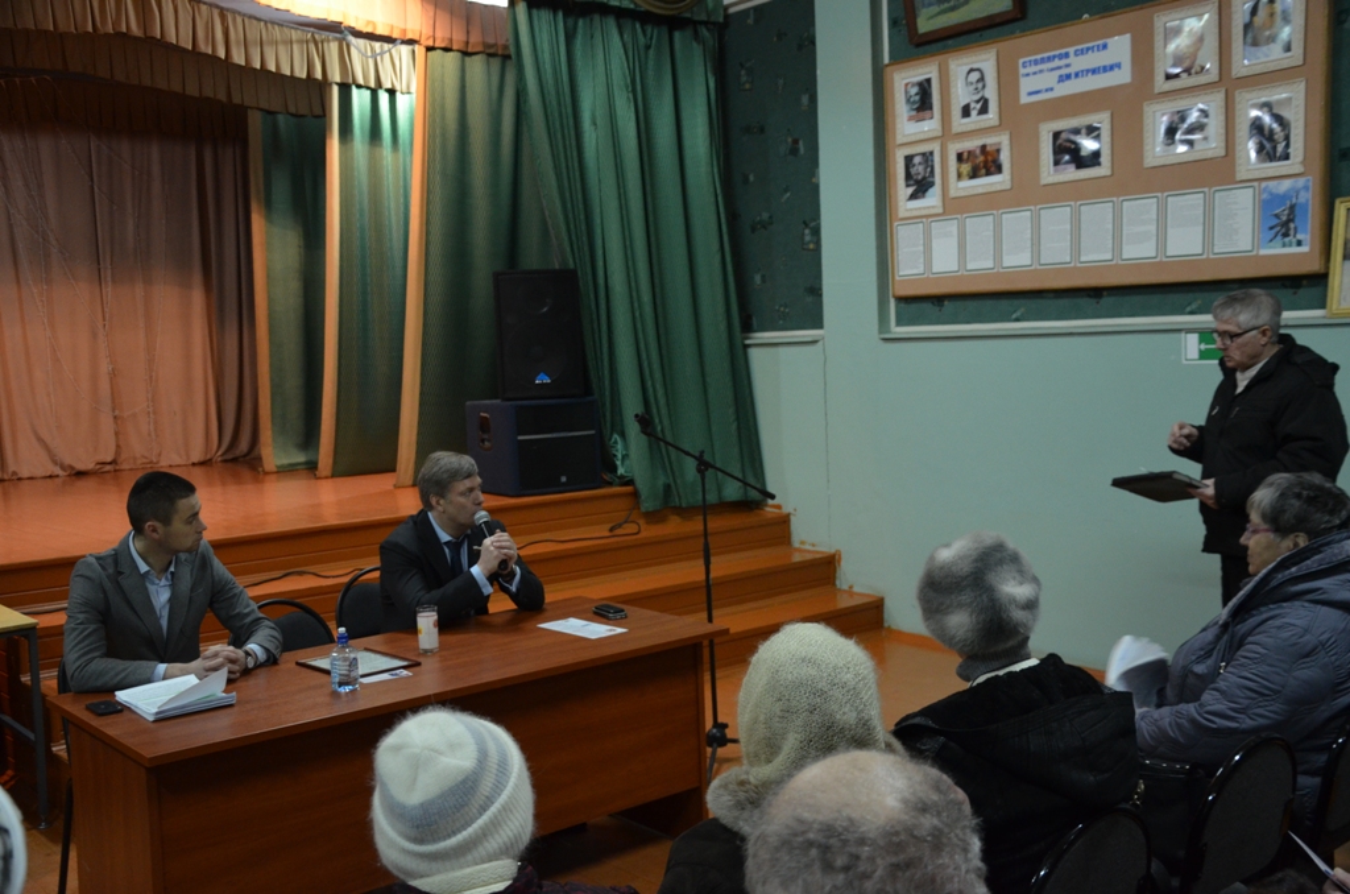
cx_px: 675
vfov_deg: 36.7
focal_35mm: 36
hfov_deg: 53.2
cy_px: 447
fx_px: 1347
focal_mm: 24
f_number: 3.8
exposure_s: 1/30
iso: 1250
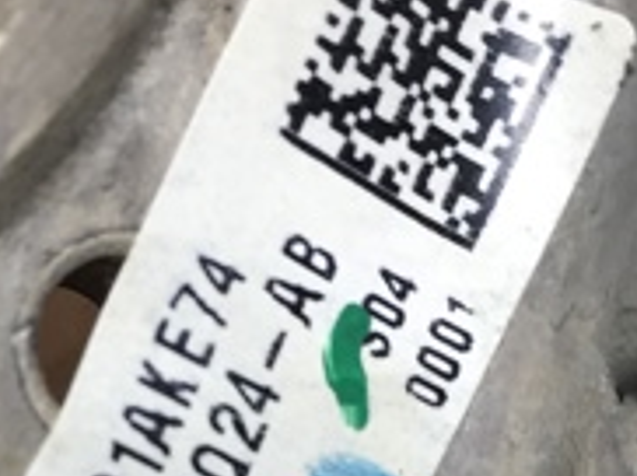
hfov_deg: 19.3
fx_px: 1875
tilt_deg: -59.2
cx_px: 262
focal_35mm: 102
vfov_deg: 13.7
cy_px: 686
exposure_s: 1/33
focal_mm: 4.15
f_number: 2.2
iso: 50
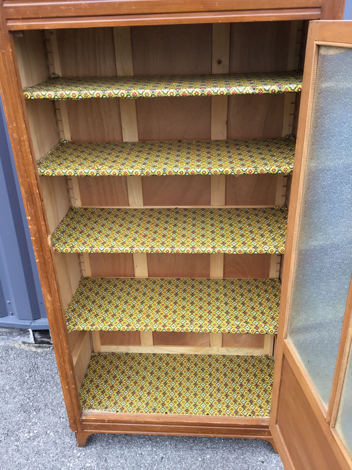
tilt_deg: -25.0
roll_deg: +1.2
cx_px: 176
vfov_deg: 58.4
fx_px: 420
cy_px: 235
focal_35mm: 31
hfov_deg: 45.4
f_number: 2.4
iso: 32
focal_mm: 3.3
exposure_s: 1/100
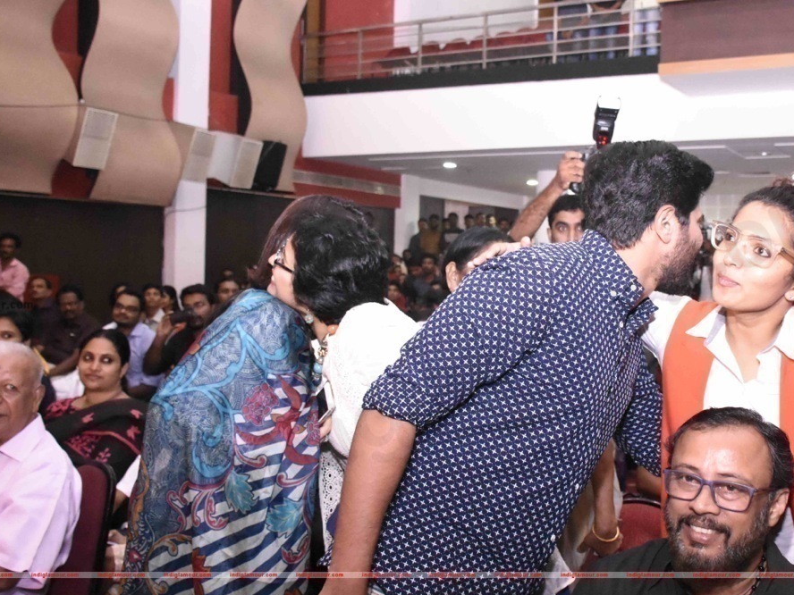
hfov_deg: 48.3
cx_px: 518
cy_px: 259
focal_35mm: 38
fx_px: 872
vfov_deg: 37.7
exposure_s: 1/100
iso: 8000
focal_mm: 18
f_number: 3.5
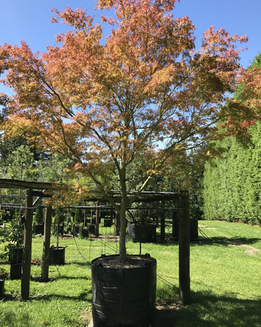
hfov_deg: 48.5
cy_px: 155
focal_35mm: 30
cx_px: 133
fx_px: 290
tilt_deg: +6.8
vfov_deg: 58.7
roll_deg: -1.2
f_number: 1.8
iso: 20
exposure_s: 1/1053
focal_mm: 3.99
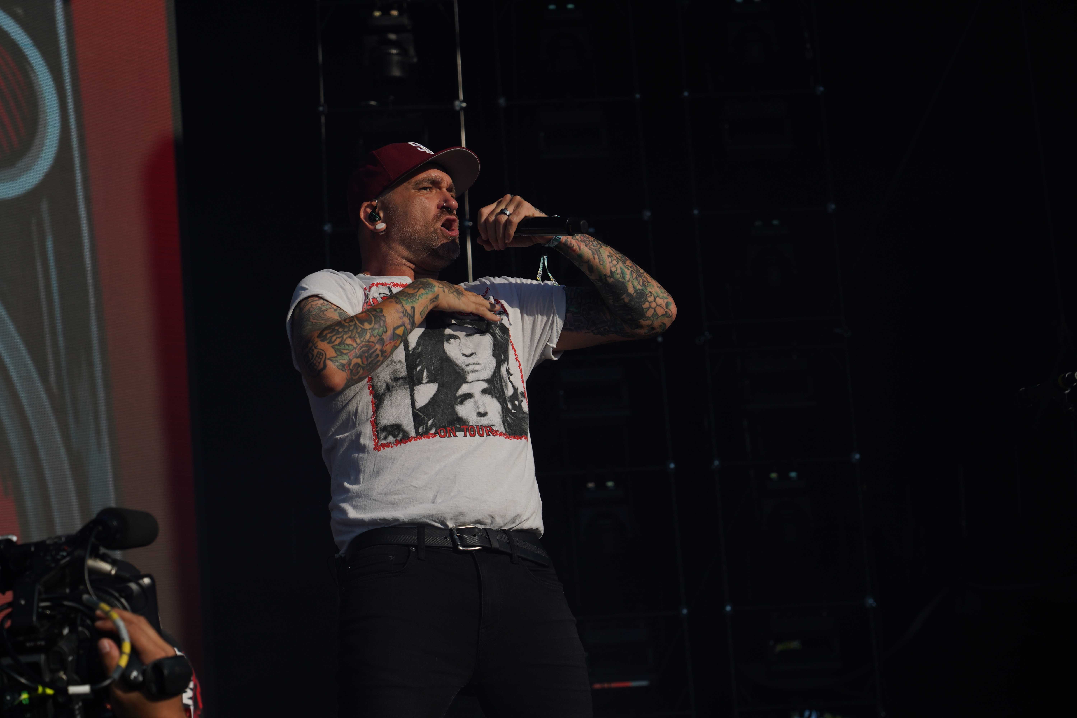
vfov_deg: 13.0
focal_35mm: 105
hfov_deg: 19.5
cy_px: 359
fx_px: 3141
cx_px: 538
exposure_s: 1/1000
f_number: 8
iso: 100
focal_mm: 105
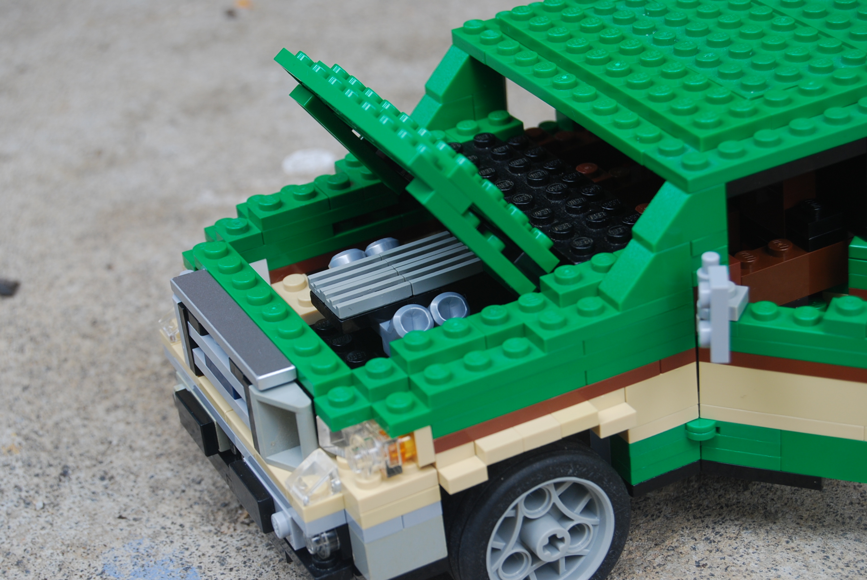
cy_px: 290
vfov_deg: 16.6
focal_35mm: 82
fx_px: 1989
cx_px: 434
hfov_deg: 24.6
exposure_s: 1/60
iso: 200
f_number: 8
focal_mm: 55
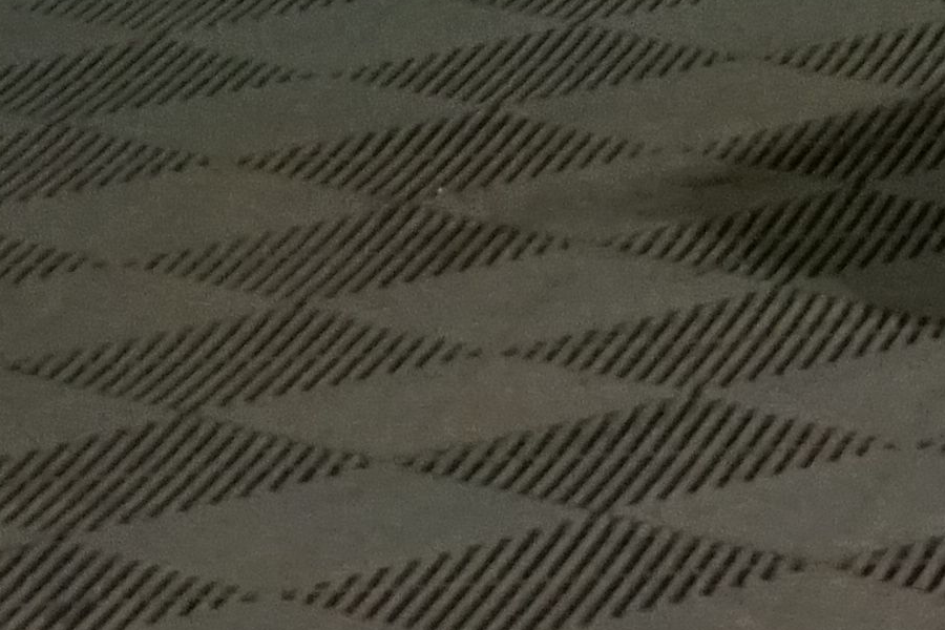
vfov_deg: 4.1
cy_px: -1389
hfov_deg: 5.9
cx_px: 3041
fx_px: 8399
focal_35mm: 320
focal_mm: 48
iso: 6400
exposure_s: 1/60
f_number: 14
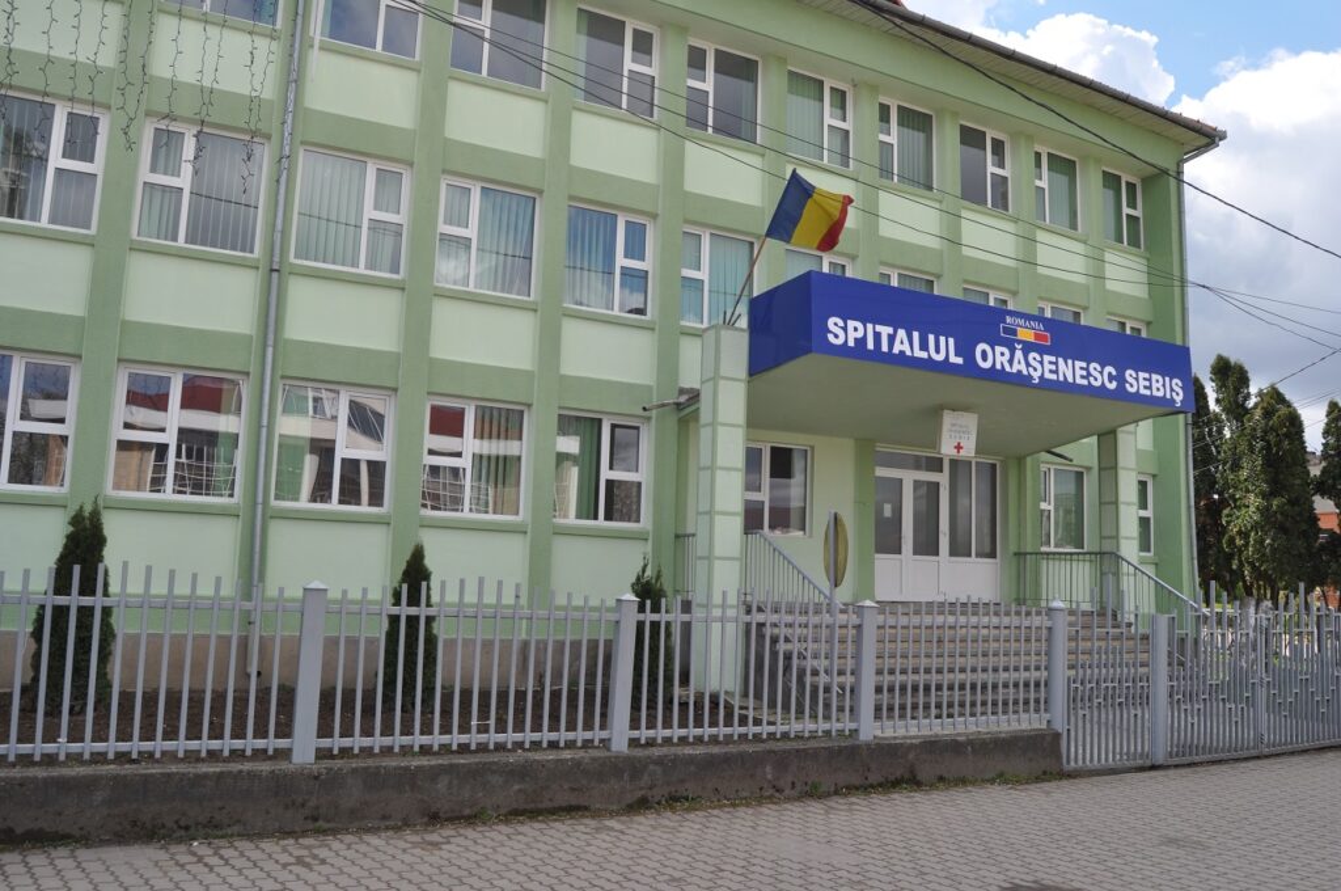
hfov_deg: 67.4
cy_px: 446
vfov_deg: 47.8
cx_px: 670
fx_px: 1004
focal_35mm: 27
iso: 200
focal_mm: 18
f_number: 9
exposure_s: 1/320
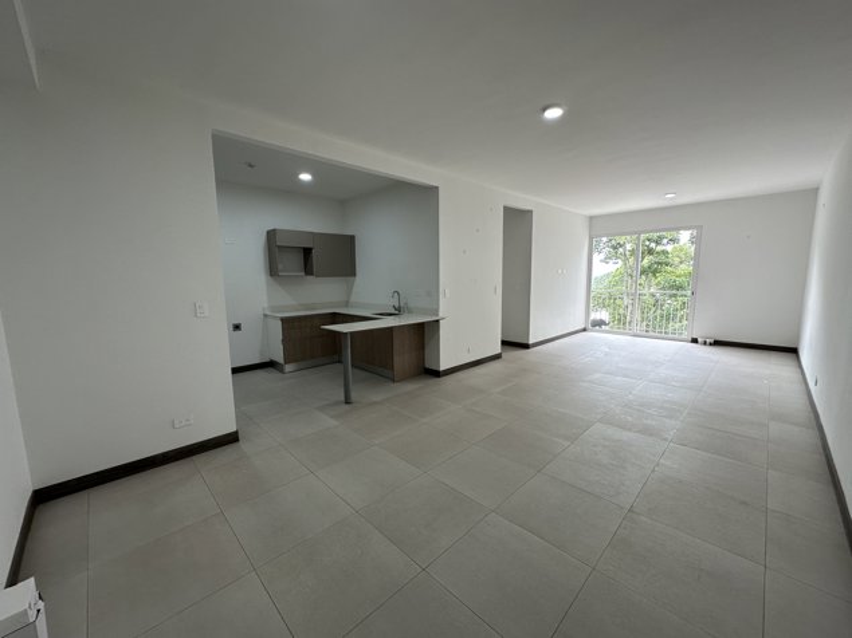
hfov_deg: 102.1
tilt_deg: -6.5
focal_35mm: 14
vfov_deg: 85.7
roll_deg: +0.7
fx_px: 345
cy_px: 319
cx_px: 426
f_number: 2.2
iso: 80
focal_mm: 2.22
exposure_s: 1/120
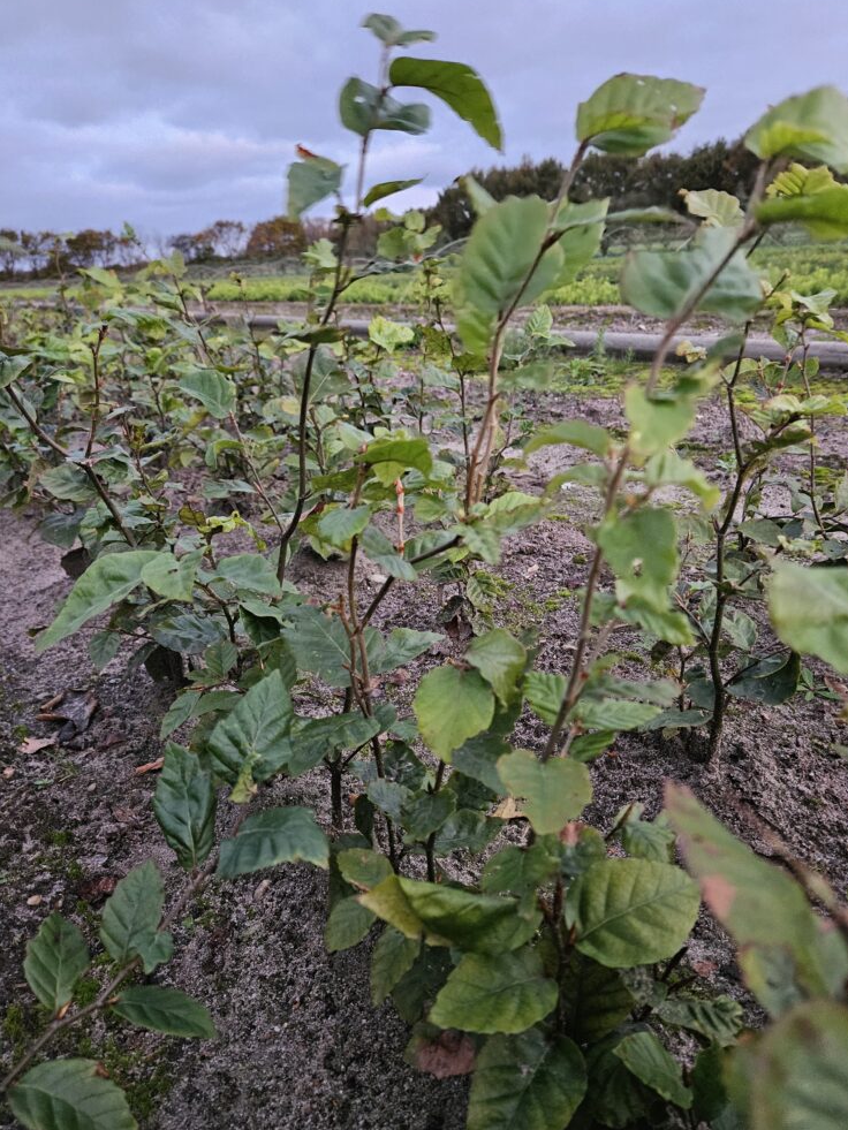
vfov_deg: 71.6
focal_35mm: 24
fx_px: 784
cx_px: 441
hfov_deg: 56.8
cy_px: 559
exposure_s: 1/25
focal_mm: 5.4
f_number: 1.8
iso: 640
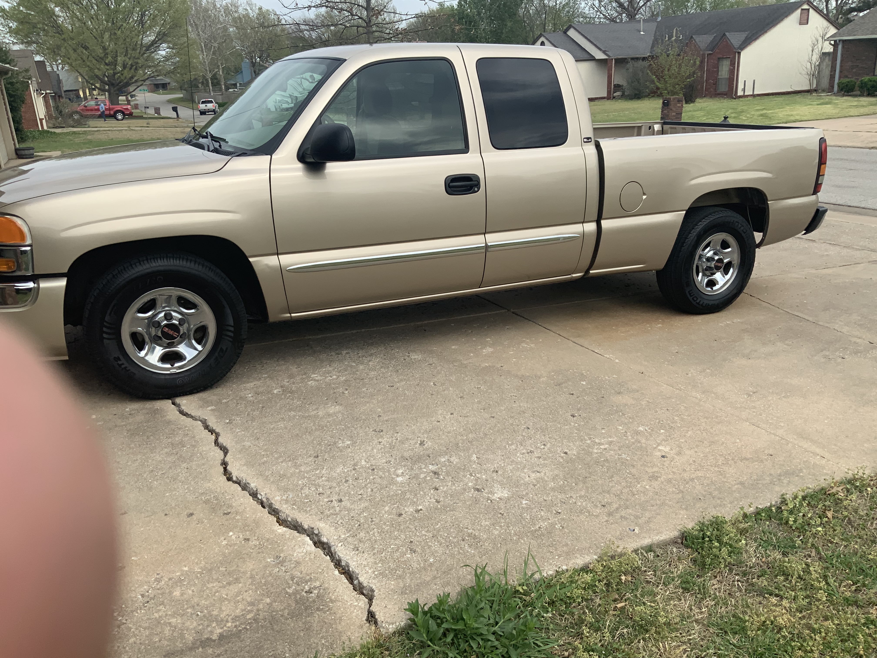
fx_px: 735
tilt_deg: -19.1
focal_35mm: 29
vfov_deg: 48.2
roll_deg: +2.9
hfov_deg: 61.7
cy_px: 329
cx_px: 438
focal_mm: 3
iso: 16
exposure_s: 1/1412
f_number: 1.8
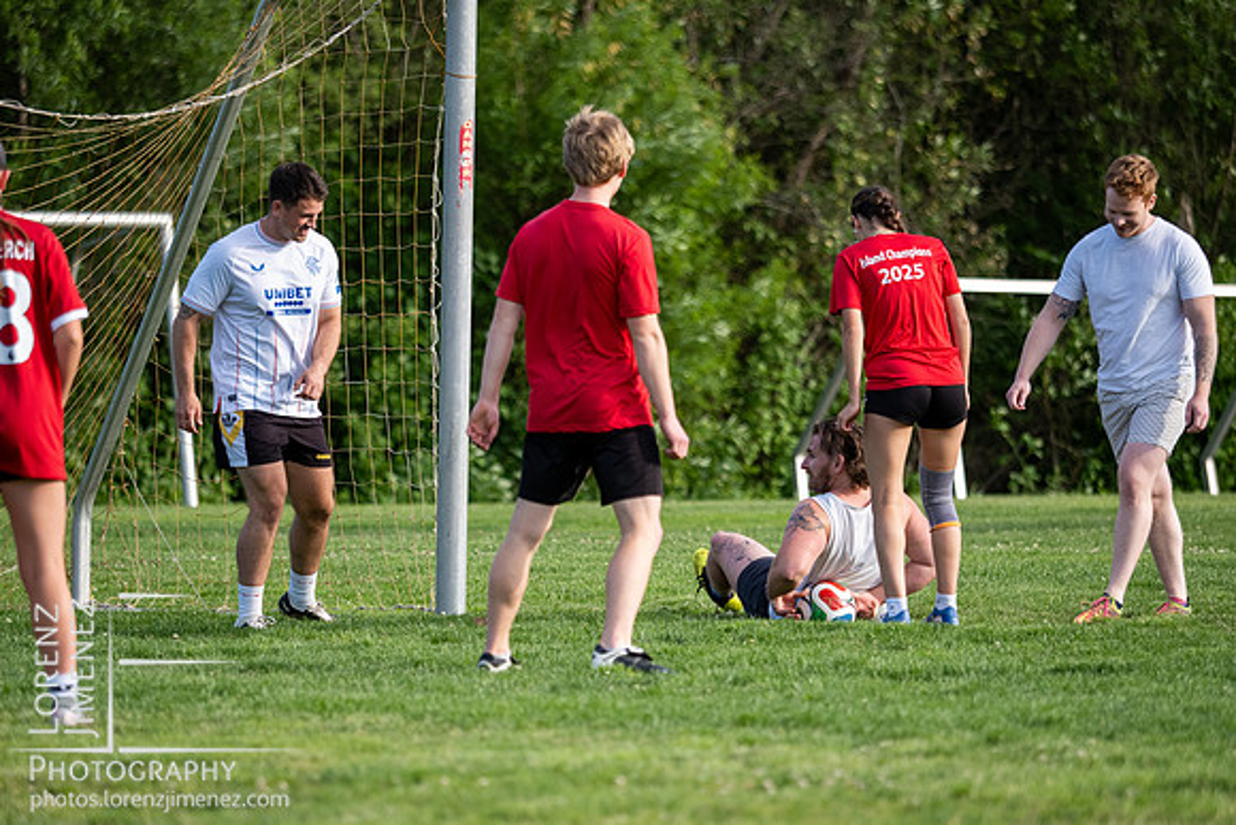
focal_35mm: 312
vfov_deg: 4.4
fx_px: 10715
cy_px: 464
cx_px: 618
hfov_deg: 6.6
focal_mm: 150
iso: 250
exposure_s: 1/1250
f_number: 2.8
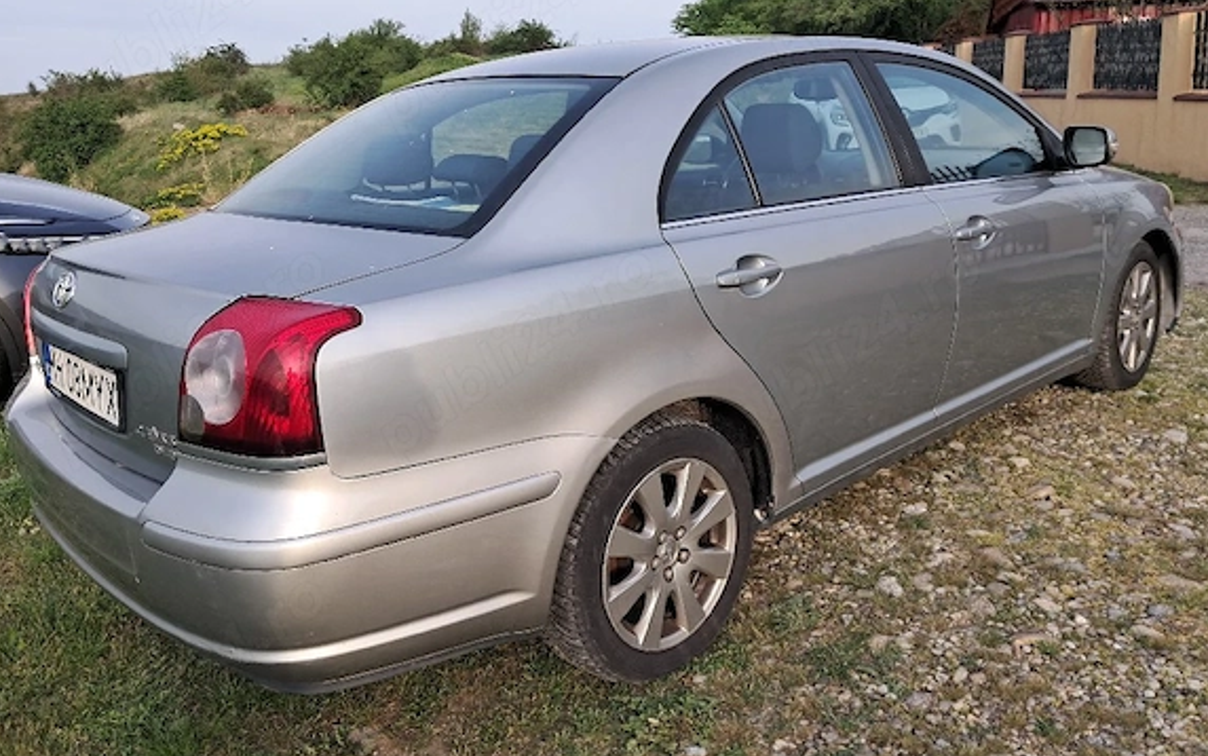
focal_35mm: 30
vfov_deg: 41.9
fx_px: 988
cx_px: 600
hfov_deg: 62.9
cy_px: 363
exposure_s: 1/102
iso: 50
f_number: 1.8
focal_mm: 4
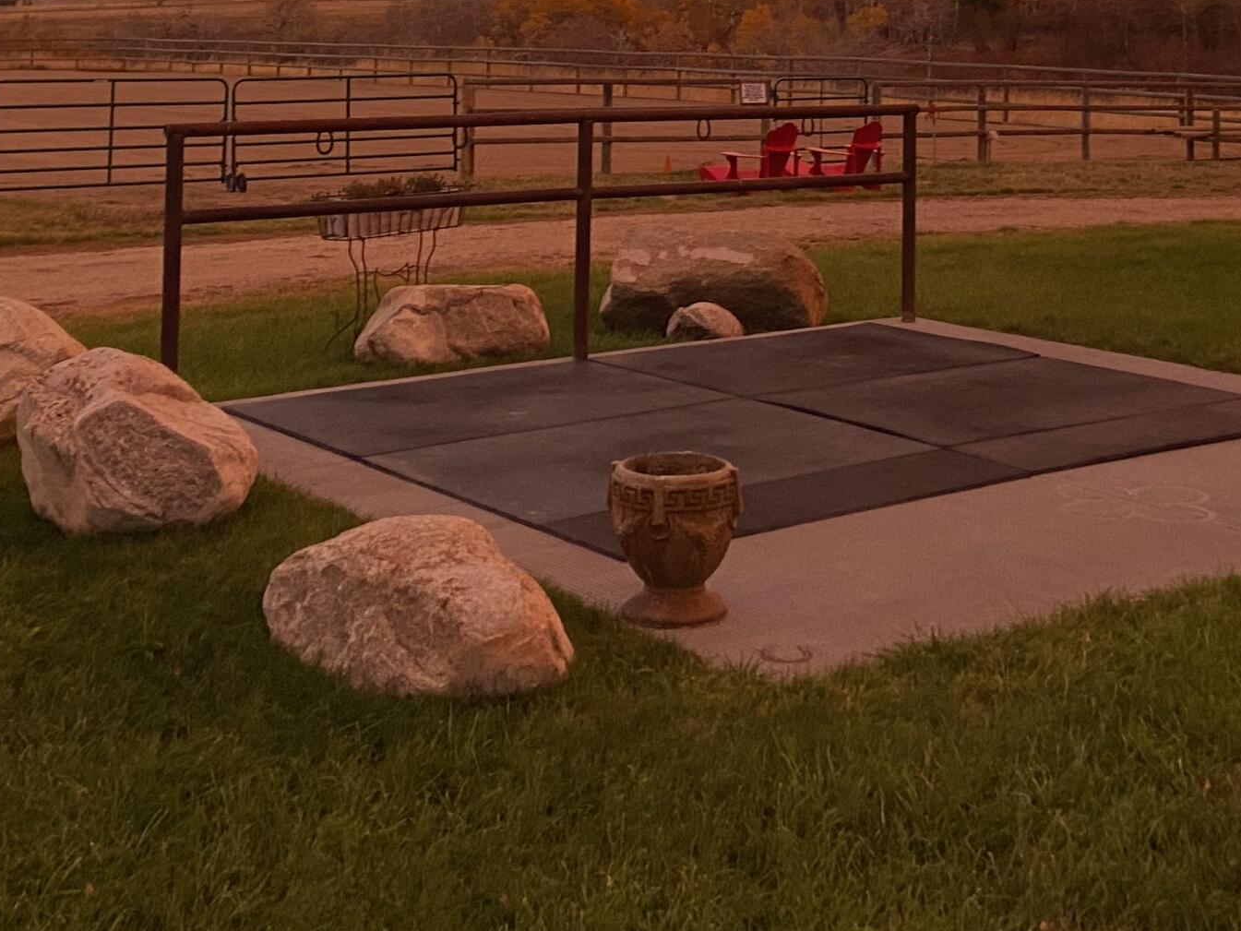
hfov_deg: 33.2
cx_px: 653
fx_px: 2080
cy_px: -90
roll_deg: -0.1
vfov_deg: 23.7
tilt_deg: +3.1
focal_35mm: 58
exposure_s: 1/70
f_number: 1.8
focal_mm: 4.25
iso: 125
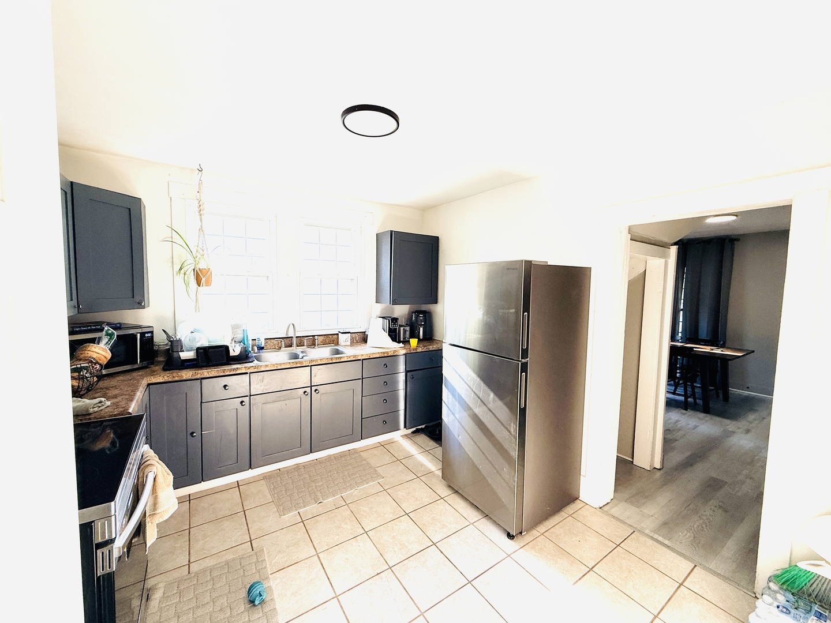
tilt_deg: -2.7
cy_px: 312
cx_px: 416
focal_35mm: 14
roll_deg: -1.7
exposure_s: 1/126
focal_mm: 2.22
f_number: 2.2
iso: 64
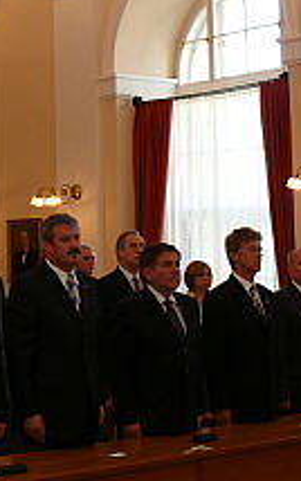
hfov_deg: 16.0
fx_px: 1022
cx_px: -79
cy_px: 196
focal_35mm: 78
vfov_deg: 26.4
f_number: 4
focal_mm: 7.4
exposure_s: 1/30
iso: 100
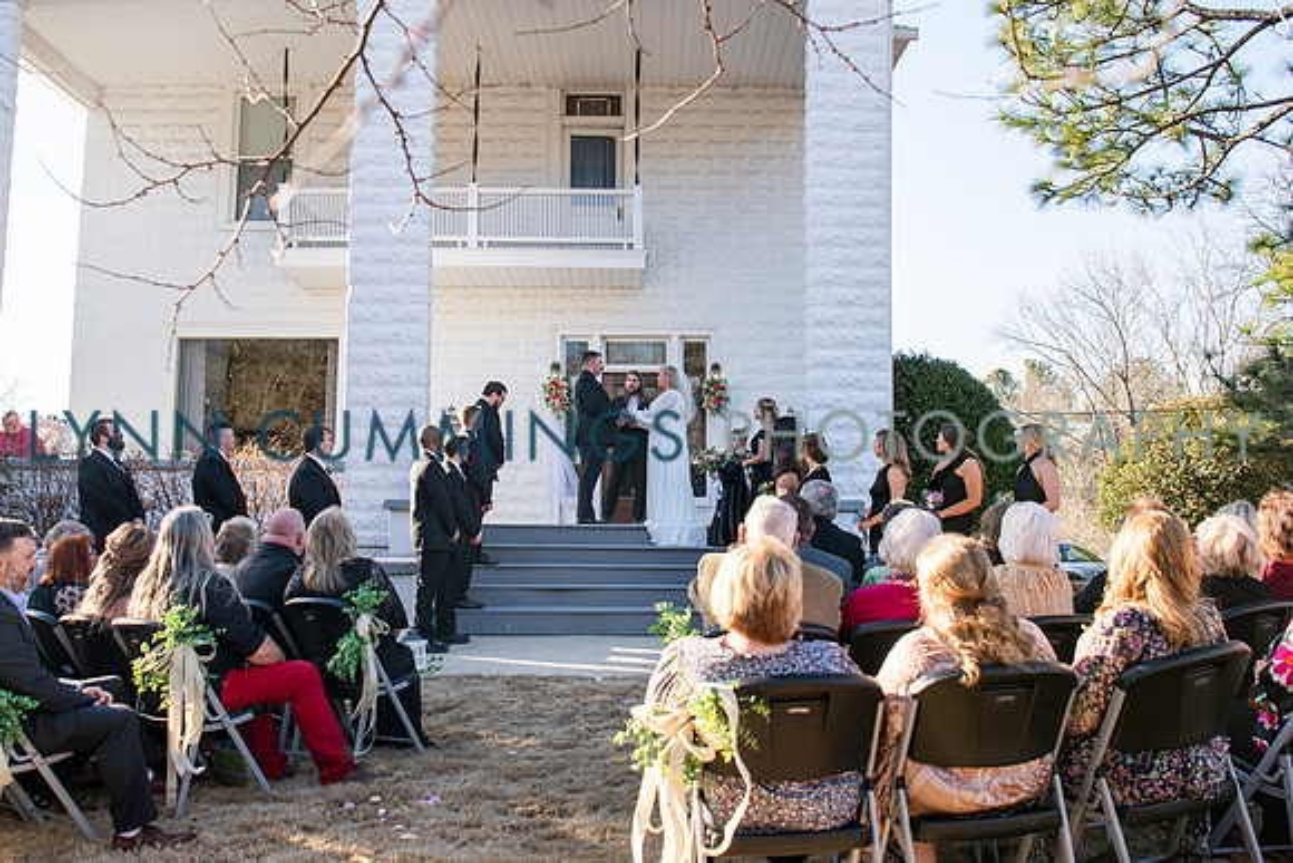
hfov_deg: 59.4
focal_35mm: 32
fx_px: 1134
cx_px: 639
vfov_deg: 41.7
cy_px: 423
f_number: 3.5
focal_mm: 24
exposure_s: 1/1000
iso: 250
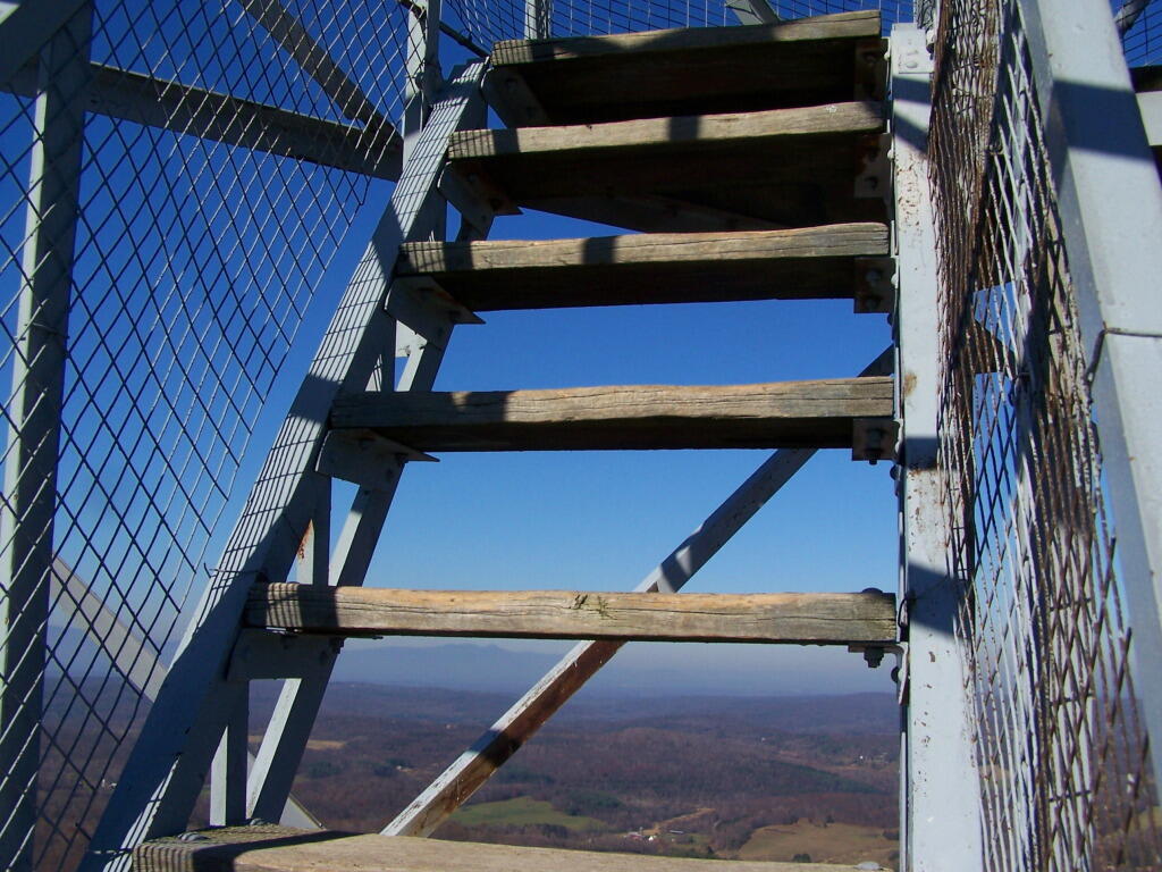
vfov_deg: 37.7
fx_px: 1276
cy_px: 436
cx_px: 581
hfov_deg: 49.0
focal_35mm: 38
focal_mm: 6.3
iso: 80
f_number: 5.6
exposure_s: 1/800
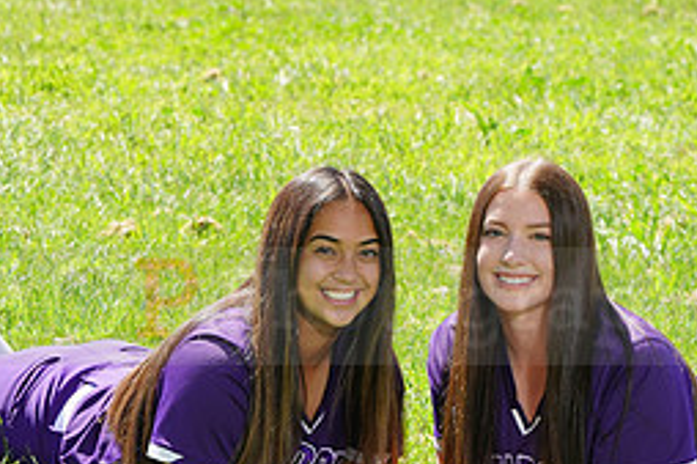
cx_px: 409
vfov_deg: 4.3
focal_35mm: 322
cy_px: 283
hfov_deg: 6.4
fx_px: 6230
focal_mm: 141
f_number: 9
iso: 200
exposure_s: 1/200
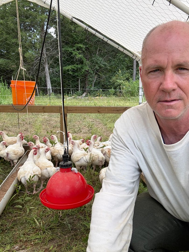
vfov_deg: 60.0
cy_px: 126
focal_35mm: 30
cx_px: 94
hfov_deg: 46.8
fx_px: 218
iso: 25
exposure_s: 1/324
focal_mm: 2.69
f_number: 1.9
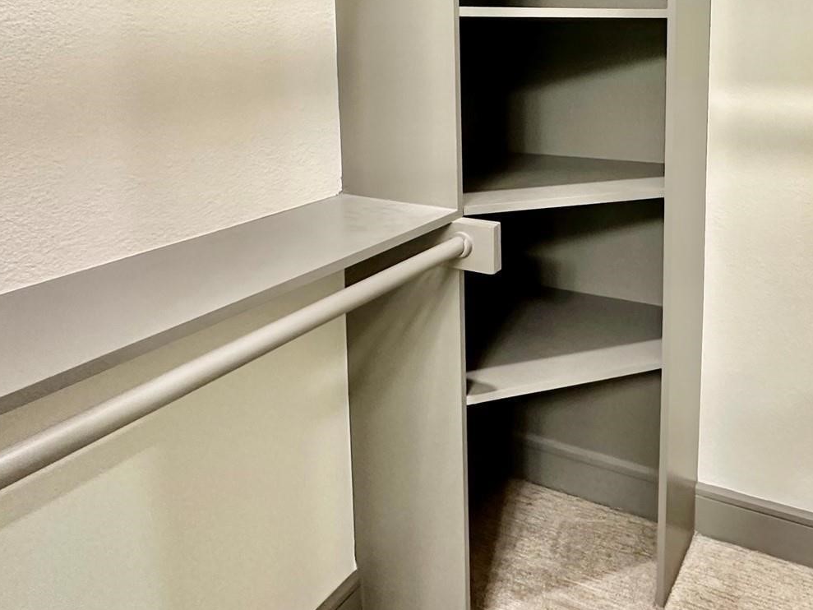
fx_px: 681
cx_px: 580
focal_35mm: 29
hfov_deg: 59.3
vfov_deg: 45.5
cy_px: 113
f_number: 2.2
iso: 400
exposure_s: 1/60
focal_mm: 2.22
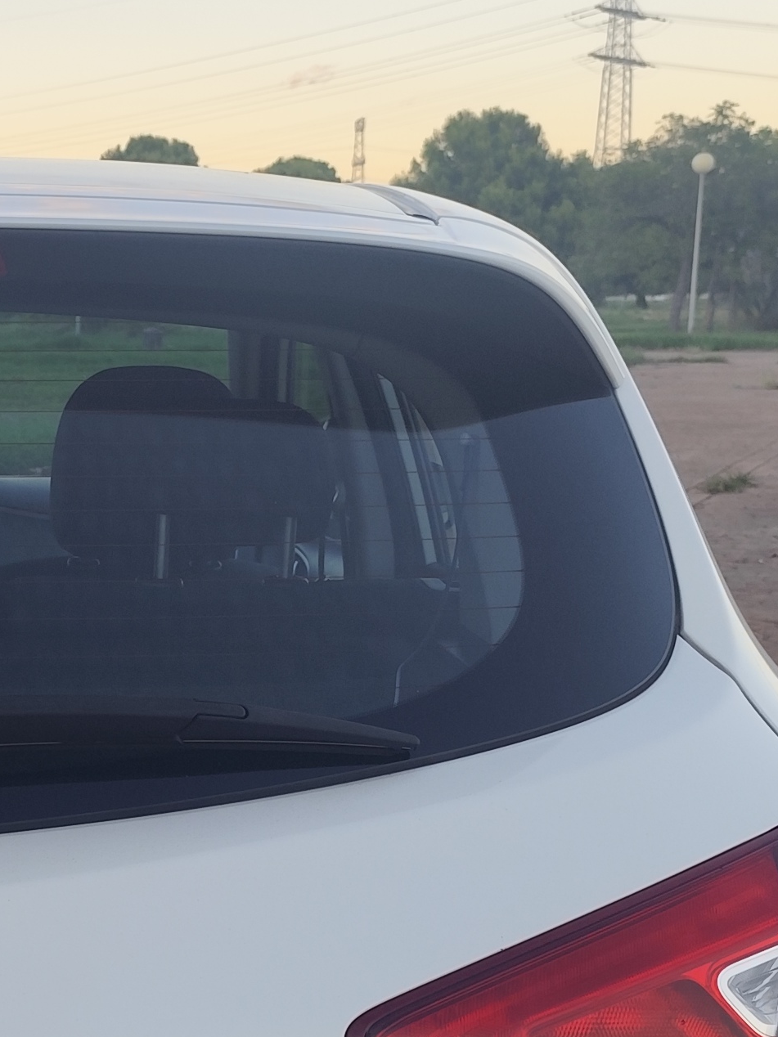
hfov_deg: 18.8
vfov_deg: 25.8
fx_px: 2218
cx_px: -167
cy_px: 859
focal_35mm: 74
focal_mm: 6.14
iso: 64
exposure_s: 1/100
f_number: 1.65
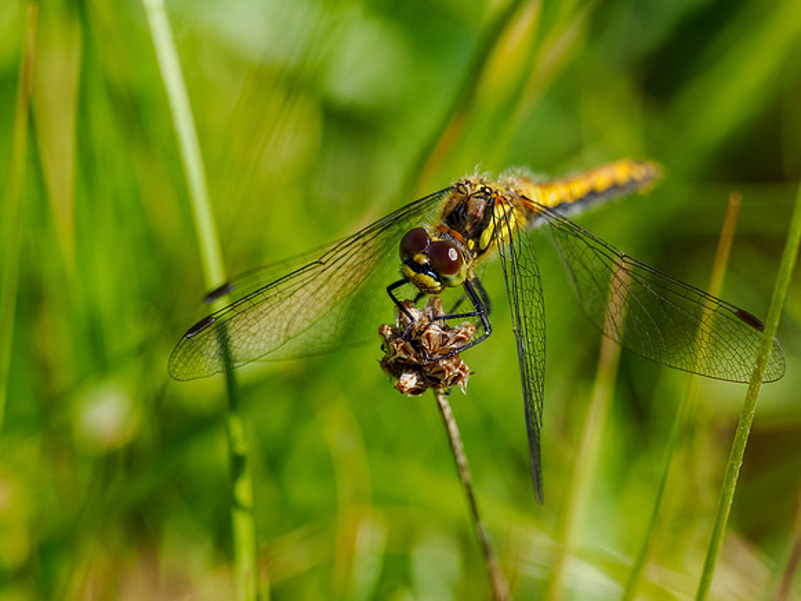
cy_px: 276
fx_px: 19876
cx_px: 400
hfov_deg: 2.3
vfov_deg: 1.7
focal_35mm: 859
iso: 250
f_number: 4
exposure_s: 1/1000
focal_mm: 300
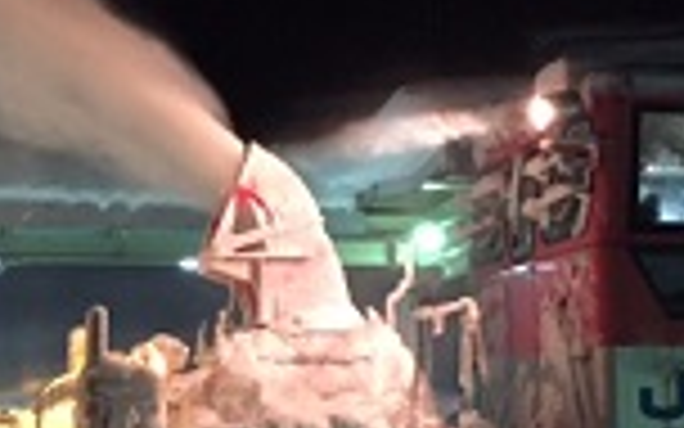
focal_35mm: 81
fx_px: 1510
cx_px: 346
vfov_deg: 16.1
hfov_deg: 25.5
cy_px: 243
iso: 320
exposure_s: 1/15
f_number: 2.2
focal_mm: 4.15
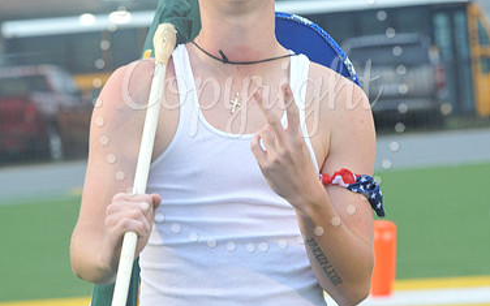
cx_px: 250
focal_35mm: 228
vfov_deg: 5.8
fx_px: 3045
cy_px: 92
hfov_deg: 9.2
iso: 2500
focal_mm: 145
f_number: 9
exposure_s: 1/80
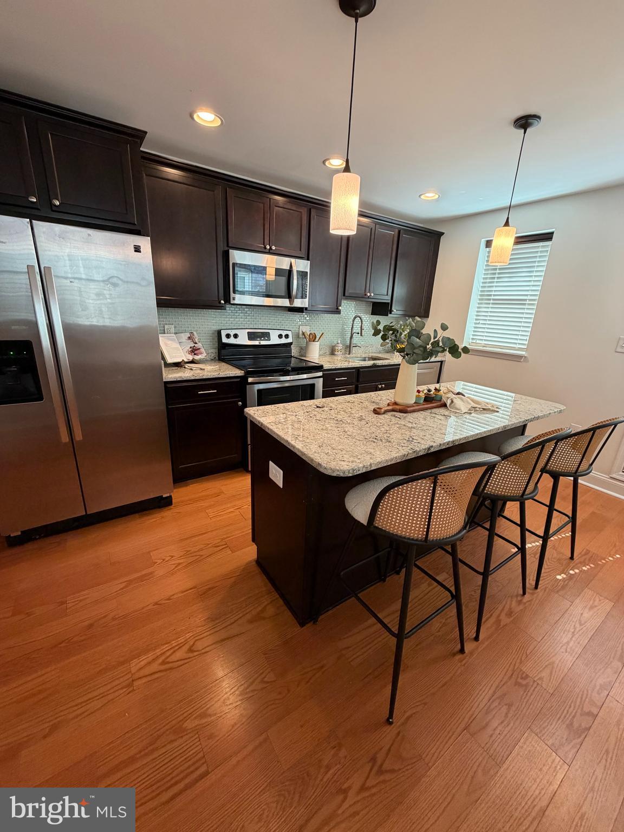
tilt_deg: -17.6
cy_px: 416
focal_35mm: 14
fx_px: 336
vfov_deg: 102.1
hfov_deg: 85.7
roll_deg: -3.1
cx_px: 312
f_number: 2.2
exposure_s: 1/60
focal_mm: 2.22
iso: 250
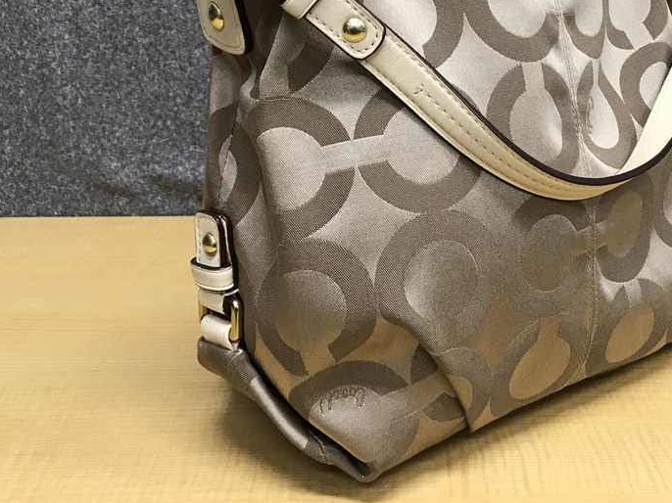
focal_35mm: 49
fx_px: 951
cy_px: 76
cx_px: 491
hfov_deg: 38.1
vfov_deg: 28.8
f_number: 1.8
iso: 25
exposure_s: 1/30
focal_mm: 3.99
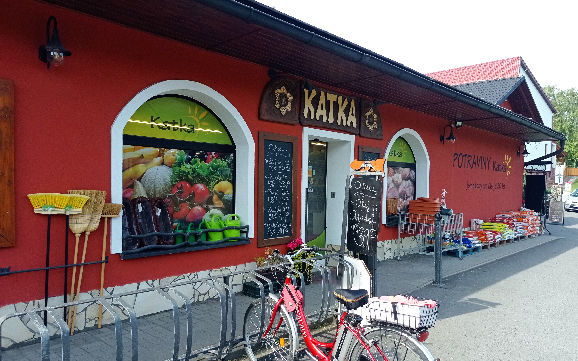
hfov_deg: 62.9
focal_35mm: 30
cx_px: 290
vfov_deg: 41.8
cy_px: 201
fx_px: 473
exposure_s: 1/1142
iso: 104
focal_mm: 4.7
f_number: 1.79
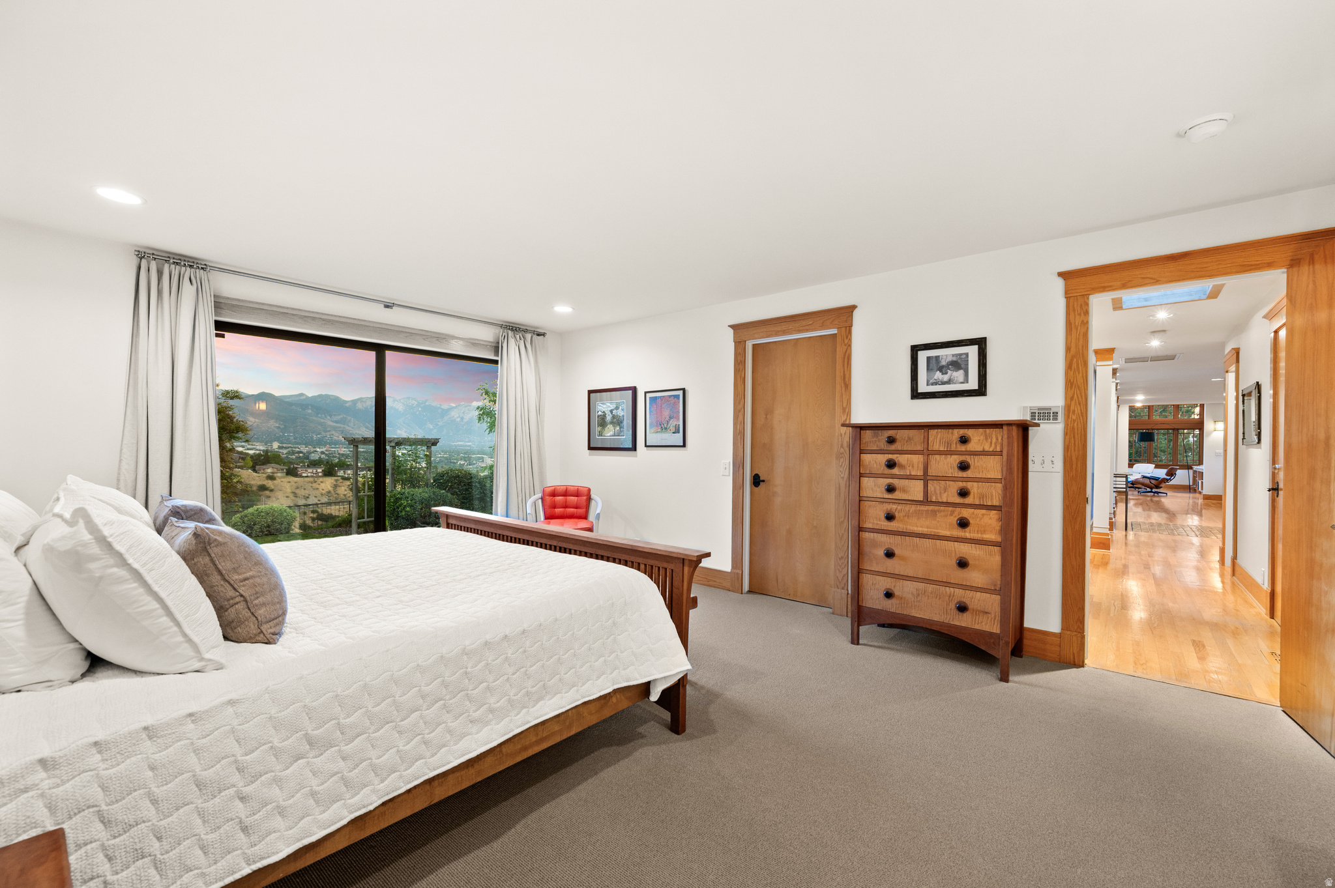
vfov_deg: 81.1
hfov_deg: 104.3
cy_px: 444
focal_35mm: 14
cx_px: 668
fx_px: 519
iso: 500
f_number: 7.1
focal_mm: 14
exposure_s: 1/5
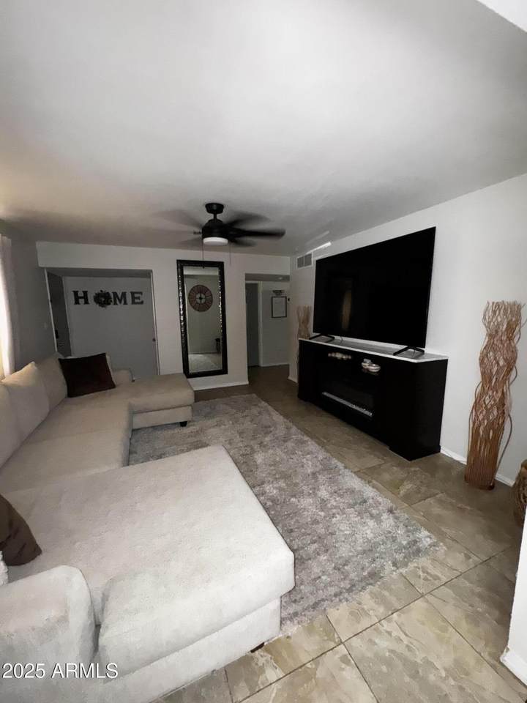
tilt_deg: -9.4
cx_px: 264
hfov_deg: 85.7
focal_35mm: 14
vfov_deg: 102.1
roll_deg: +1.5
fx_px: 284
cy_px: 352
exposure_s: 1/30
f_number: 2.2
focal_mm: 2.22
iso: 2000
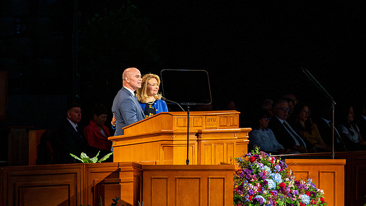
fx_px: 3327
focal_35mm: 343
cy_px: -30
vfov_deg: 3.5
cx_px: 168
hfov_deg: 6.3
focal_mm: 165
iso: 2000
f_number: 4
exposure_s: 1/160
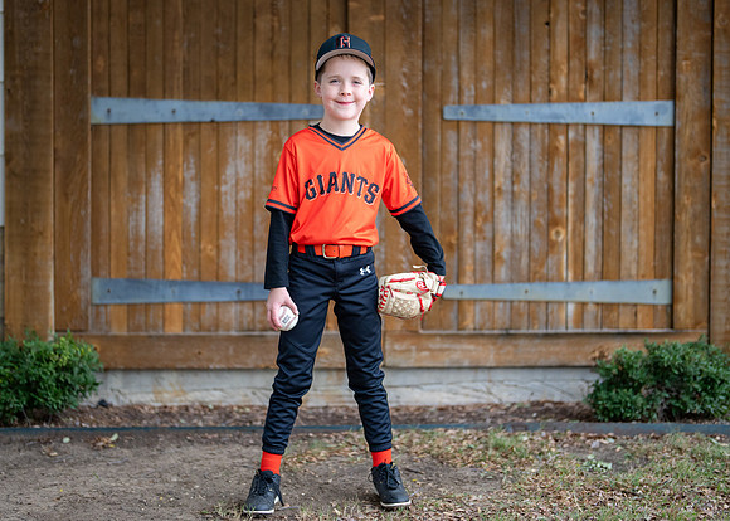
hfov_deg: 29.6
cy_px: 238
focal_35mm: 67
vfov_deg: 21.4
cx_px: 341
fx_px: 1382
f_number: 1.2
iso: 500
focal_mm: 50
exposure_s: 1/640
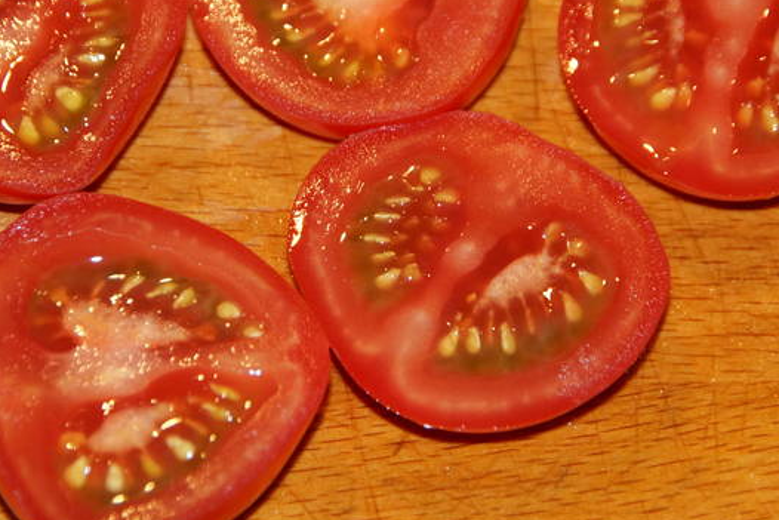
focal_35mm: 228
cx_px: 376
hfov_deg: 9.0
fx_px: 4935
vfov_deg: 6.0
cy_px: 161
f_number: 5.6
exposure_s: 1/100
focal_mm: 100
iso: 800
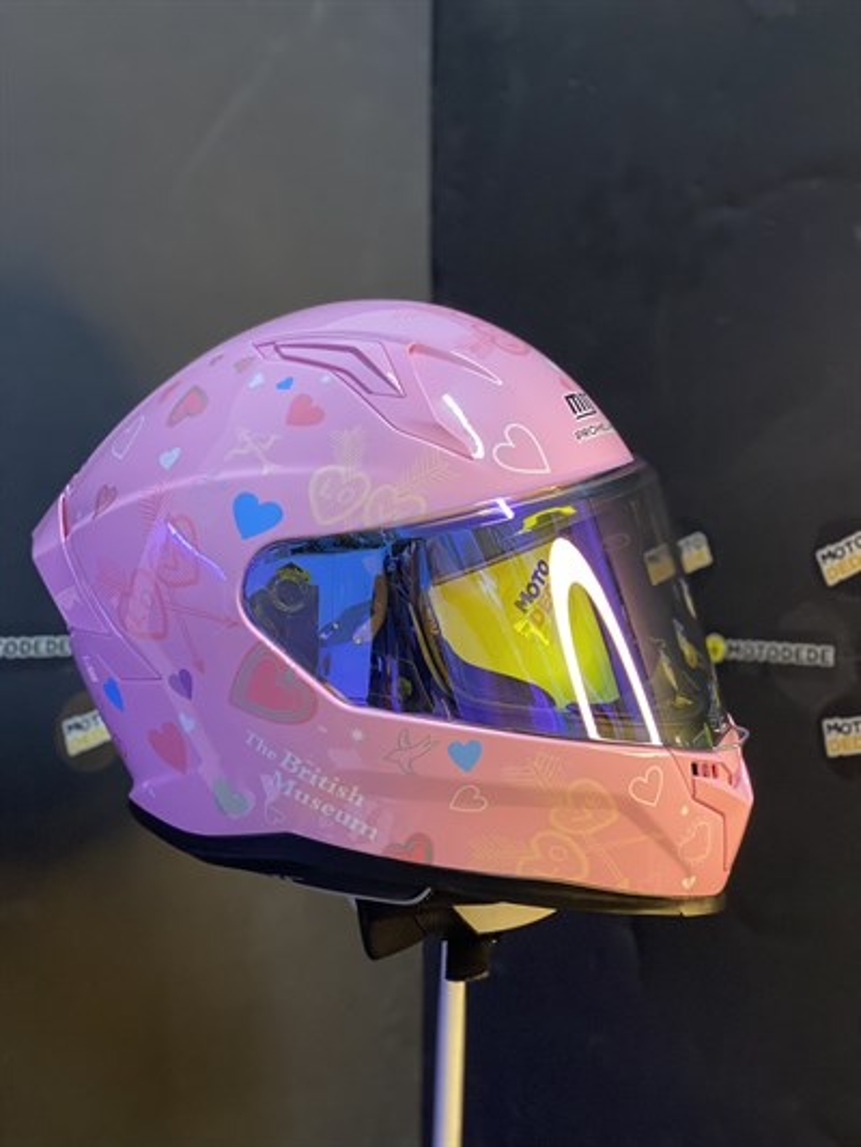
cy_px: 574
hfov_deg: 28.0
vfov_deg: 36.8
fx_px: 1724
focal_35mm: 52
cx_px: 430
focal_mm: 6
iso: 320
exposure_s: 1/37
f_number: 2
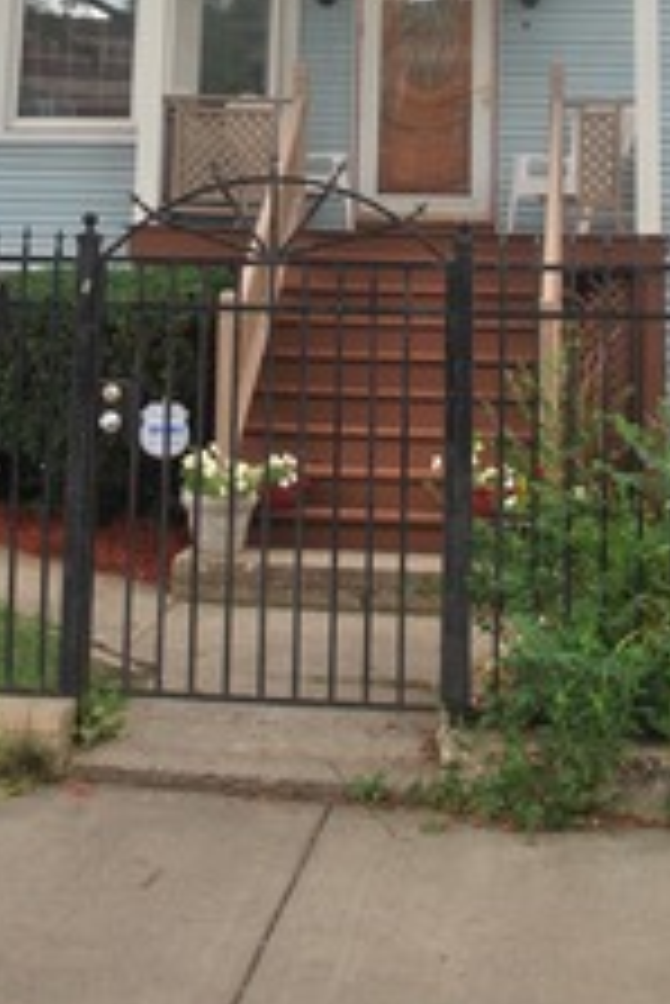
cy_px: -27
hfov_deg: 23.4
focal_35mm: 58
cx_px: 331
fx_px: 1617
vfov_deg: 31.5
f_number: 5.6
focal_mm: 18
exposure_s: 1/125
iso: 100
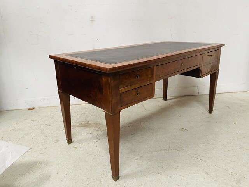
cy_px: 94
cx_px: 124
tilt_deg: -20.6
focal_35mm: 26
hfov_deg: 67.3
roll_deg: +0.8
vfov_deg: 53.1
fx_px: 187
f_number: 1.8
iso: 400
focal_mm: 4.25
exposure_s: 1/60
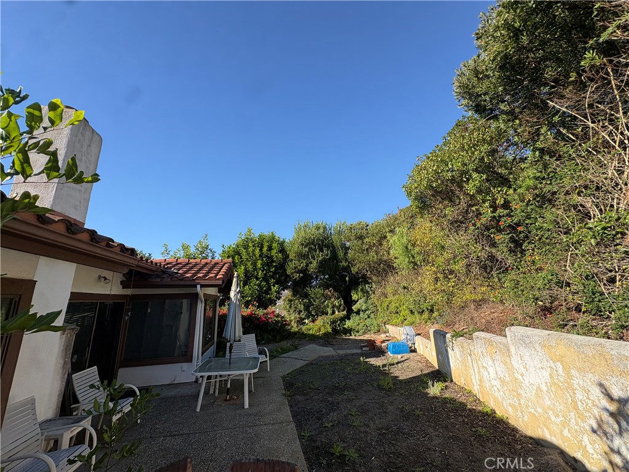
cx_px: 314
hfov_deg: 102.1
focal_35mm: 14
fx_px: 254
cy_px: 236
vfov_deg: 85.7
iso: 40
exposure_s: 1/932
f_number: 2.2
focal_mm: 2.22
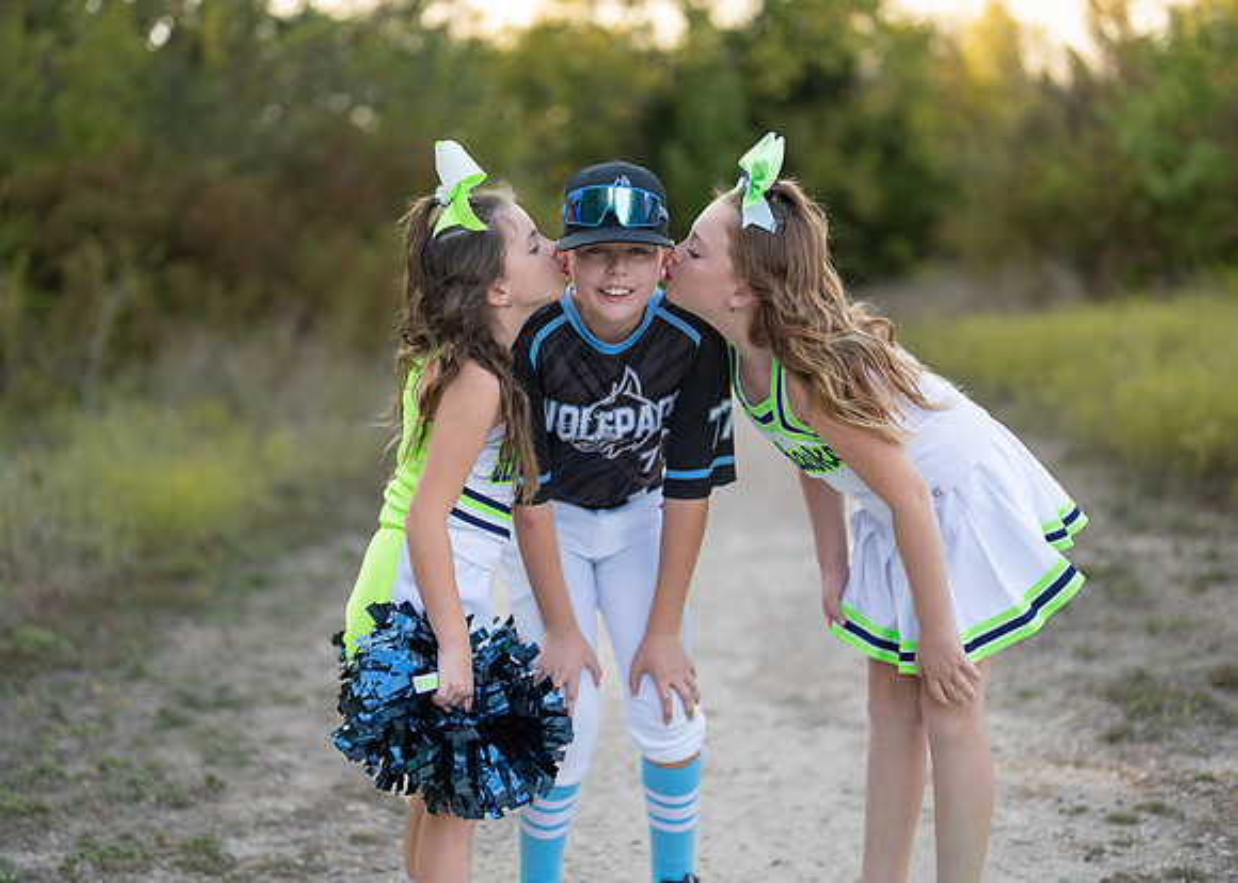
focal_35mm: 57
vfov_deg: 25.0
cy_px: 434
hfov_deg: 34.5
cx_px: 600
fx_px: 1995
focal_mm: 50
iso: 100
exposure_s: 1/1250
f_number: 1.2
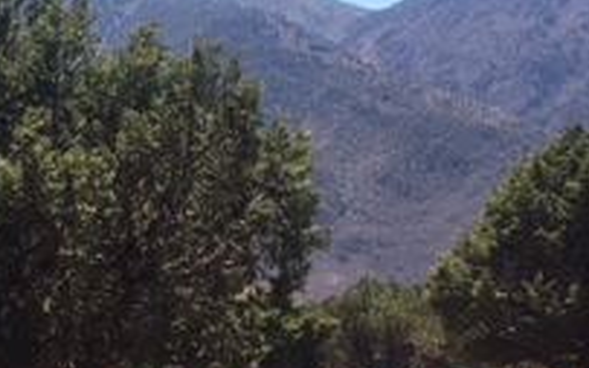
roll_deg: +1.0
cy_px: 316
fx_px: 1557
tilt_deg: -10.5
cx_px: 55
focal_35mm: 97
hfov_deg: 20.9
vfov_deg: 13.4
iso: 25
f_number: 2.2
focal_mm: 4.15
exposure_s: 1/1131
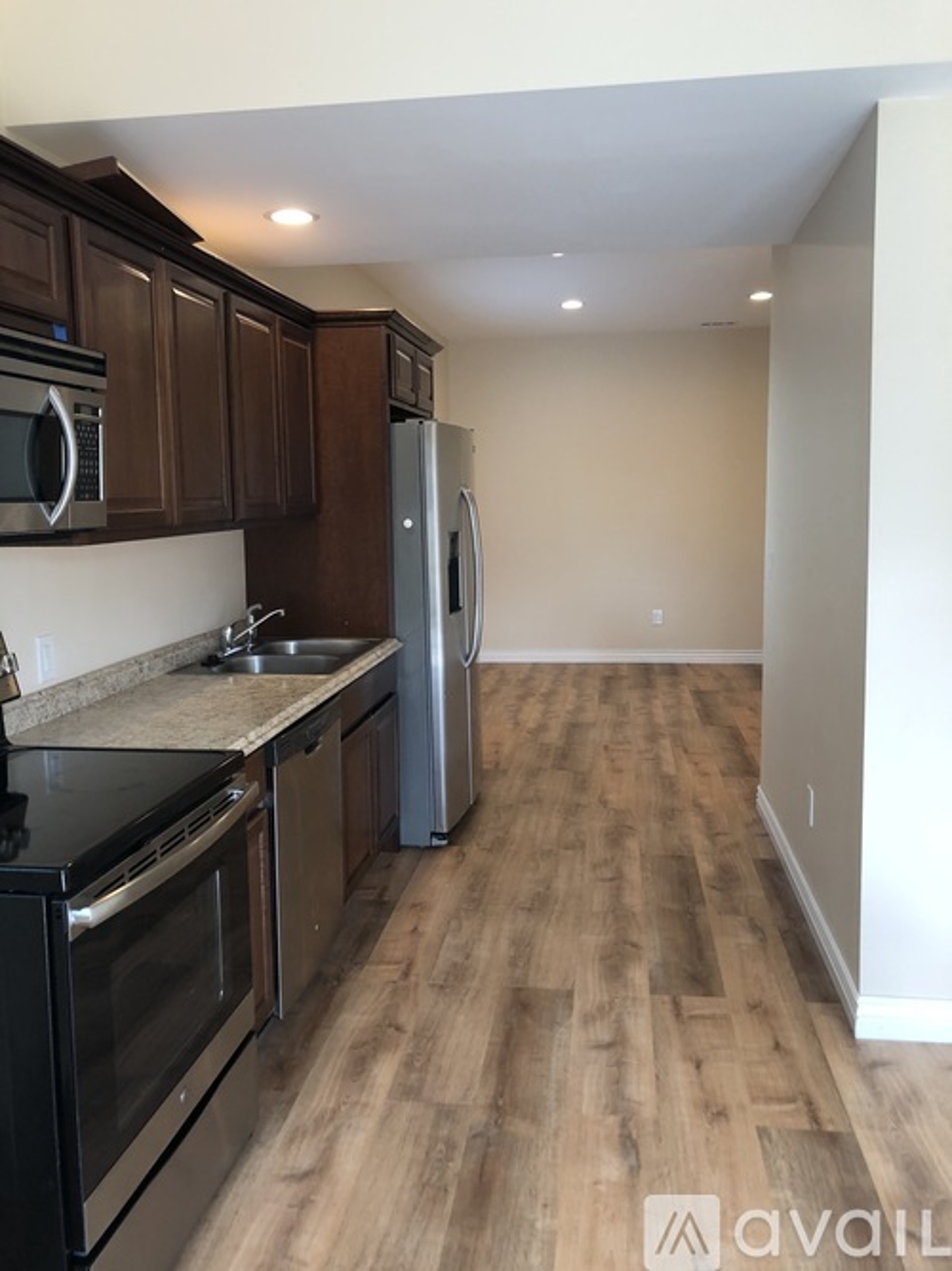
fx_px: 1027
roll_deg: +2.8
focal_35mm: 28
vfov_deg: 63.5
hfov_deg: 49.7
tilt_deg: -7.6
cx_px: 476
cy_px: 636
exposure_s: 1/30
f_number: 1.8
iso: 25
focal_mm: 3.99
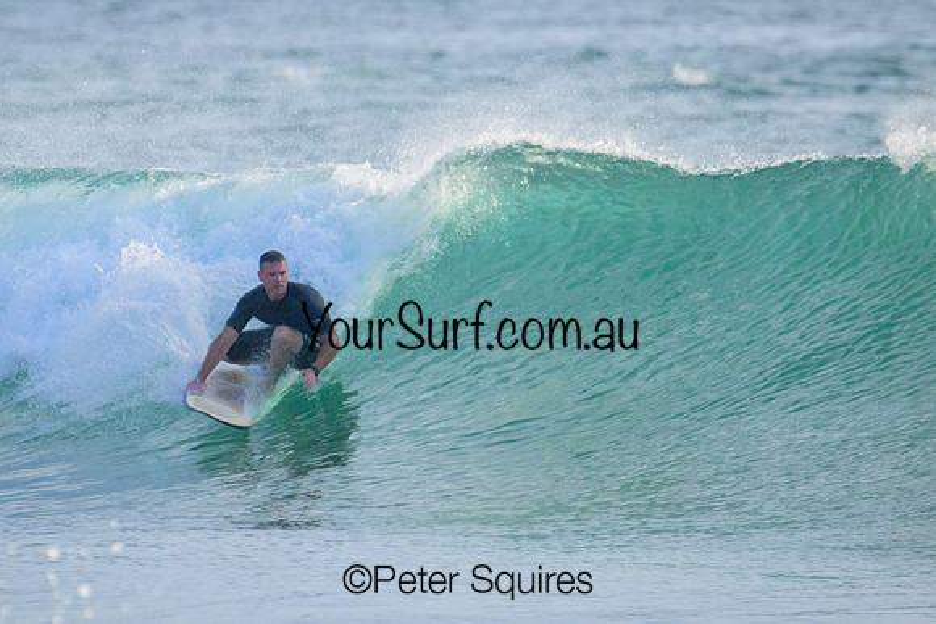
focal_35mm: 1096
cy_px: 313
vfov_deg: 1.3
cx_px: 327
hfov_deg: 1.9
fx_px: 28495
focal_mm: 800
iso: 2200
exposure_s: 1/2000
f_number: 13
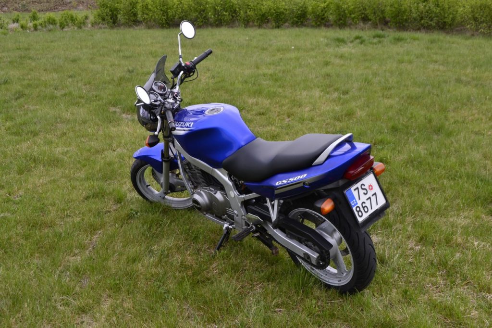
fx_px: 533
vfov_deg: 34.2
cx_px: 246
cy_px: 164
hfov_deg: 49.6
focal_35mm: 39
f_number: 9
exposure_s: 1/160
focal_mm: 26
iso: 400
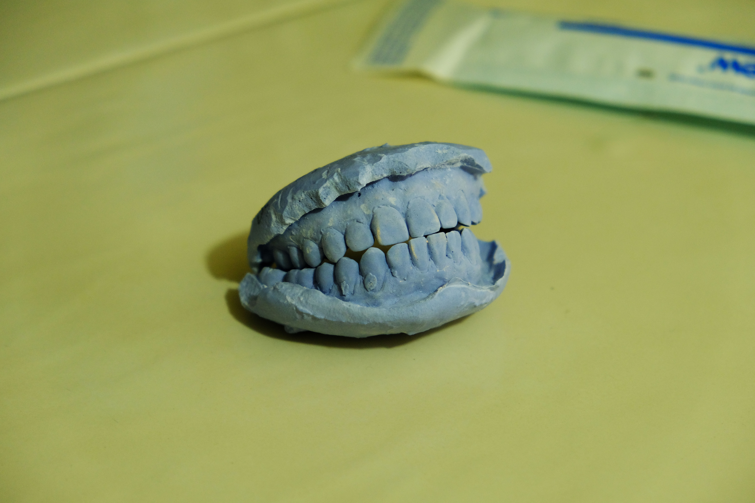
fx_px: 1741
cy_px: 252
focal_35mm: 83
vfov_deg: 16.5
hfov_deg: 24.5
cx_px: 378
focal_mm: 55
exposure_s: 1/80
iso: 1250
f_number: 4
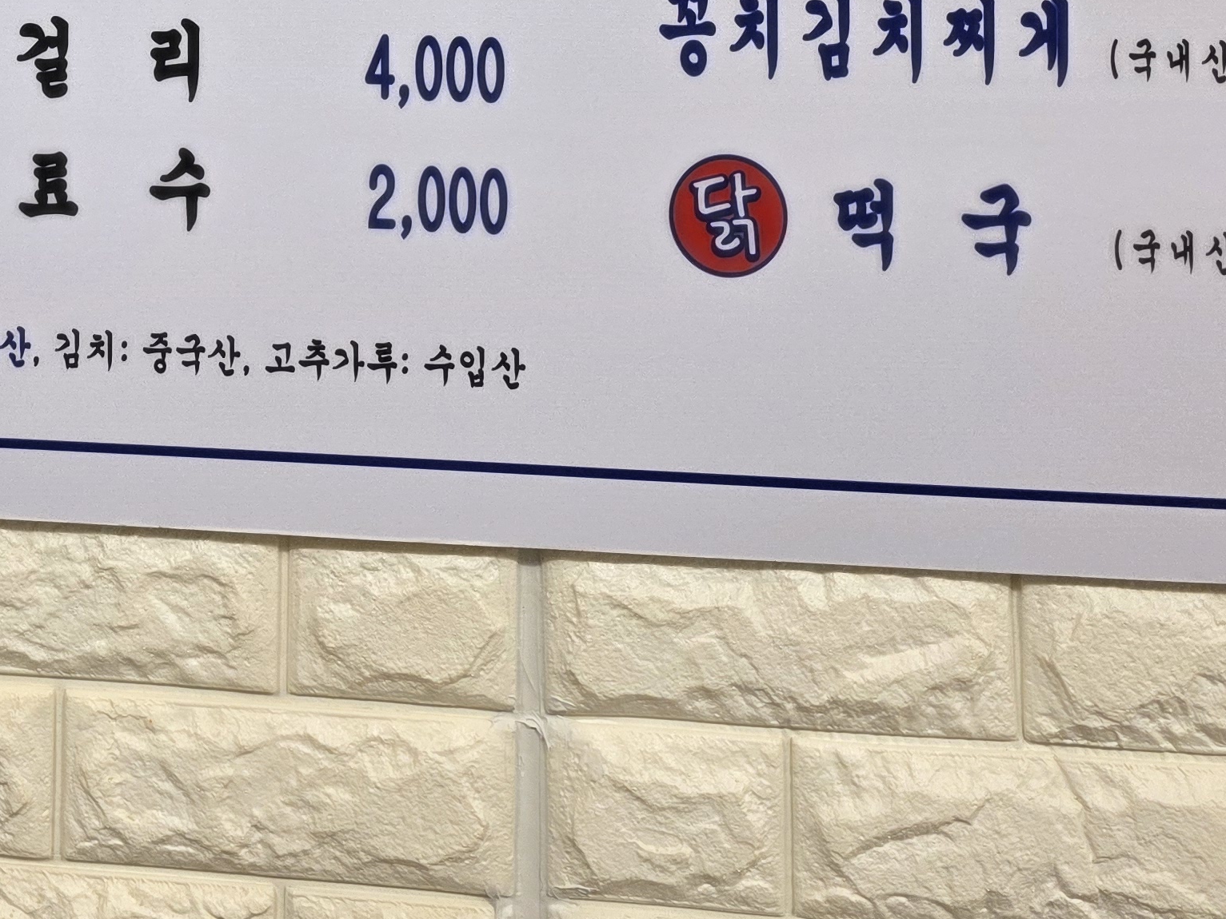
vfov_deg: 22.0
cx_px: 190
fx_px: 2125
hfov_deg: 31.1
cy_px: -269
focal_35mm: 60
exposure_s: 1/120
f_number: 1.7
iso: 100
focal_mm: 6.3
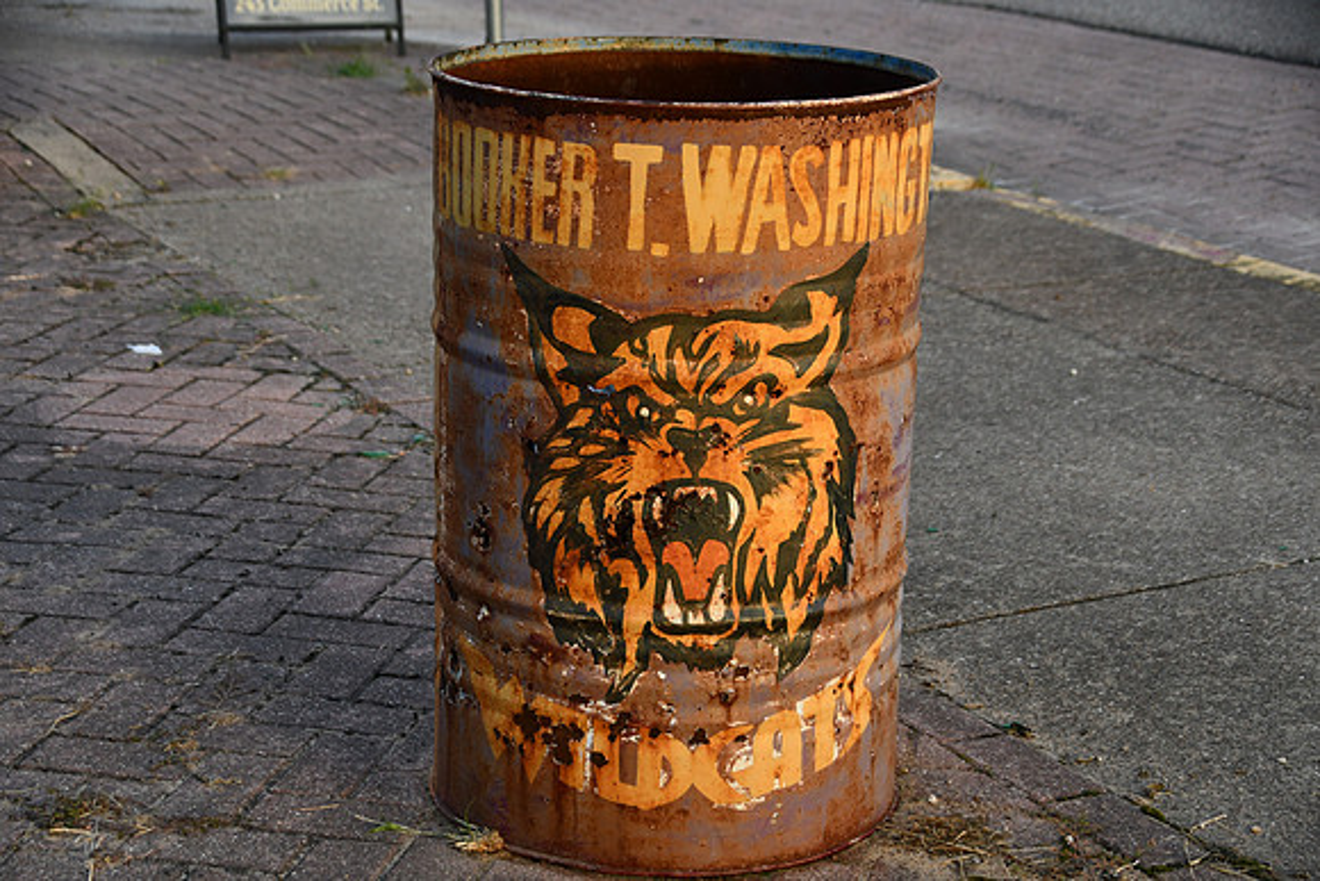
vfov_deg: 17.5
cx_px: 660
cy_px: 440
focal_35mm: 78
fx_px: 2861
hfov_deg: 26.0
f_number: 5.6
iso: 400
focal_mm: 52
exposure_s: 1/250
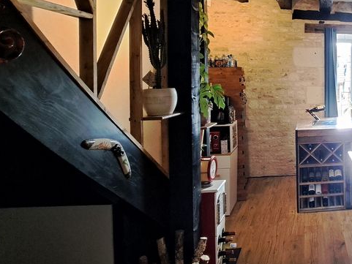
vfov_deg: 50.3
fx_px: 275
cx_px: 359
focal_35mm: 27
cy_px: 86
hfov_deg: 51.1
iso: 320
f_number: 2.2
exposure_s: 1/25
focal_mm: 1.74
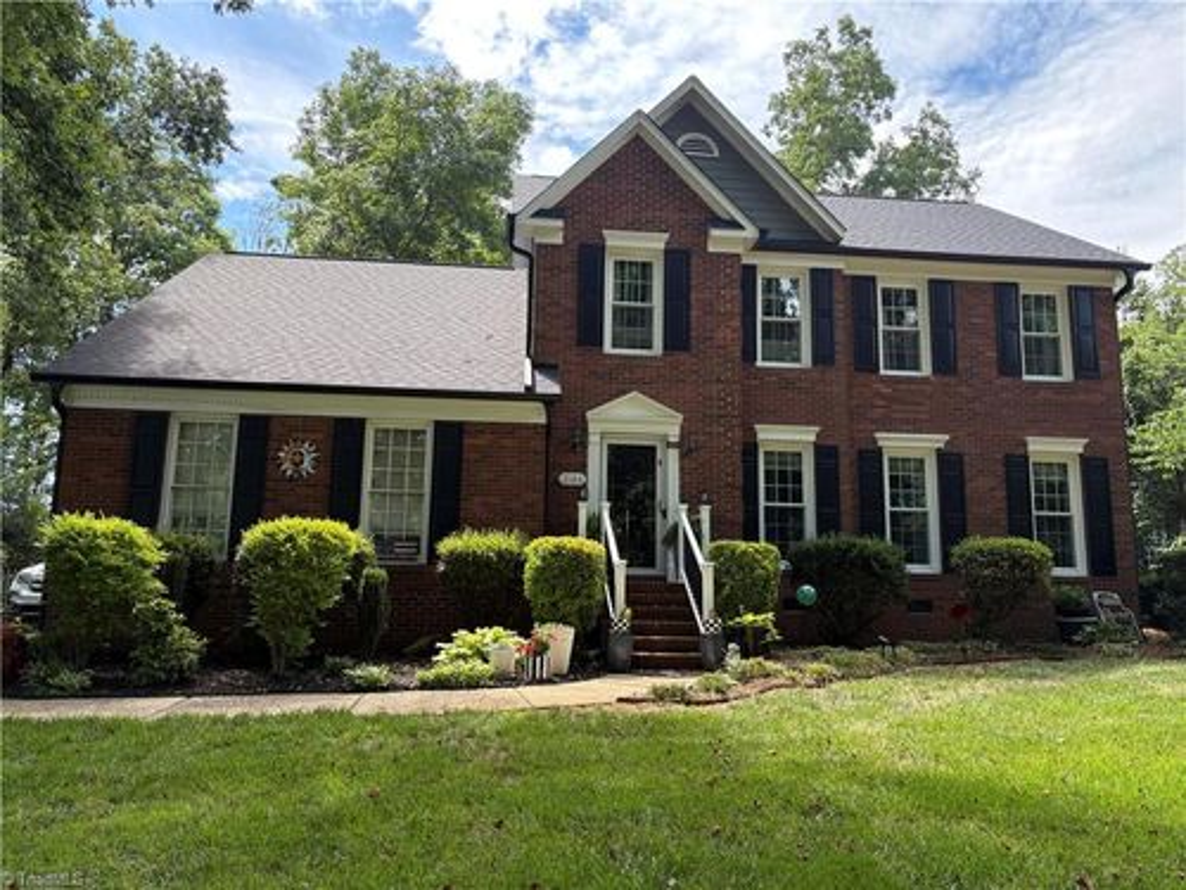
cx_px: 593
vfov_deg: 53.1
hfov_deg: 67.3
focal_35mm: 26
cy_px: 445
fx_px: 891
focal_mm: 5.96
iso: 64
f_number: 1.6
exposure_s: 1/552
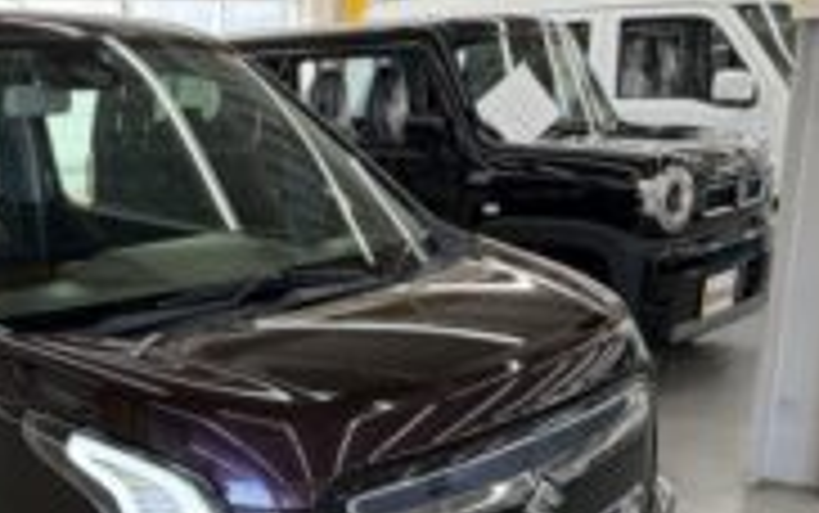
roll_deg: +3.8
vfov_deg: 23.6
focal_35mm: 53
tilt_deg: -17.0
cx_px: 45
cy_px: 493
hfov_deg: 35.4
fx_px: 1184
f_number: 1.6
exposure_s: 1/100
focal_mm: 5.96
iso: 160
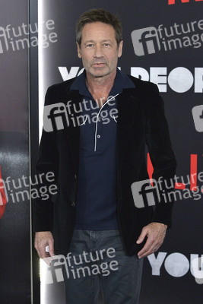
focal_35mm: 70
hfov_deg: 19.5
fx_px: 592
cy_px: 152
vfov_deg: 28.8
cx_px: 102
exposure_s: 1/250
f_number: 6.3
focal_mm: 70
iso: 3200
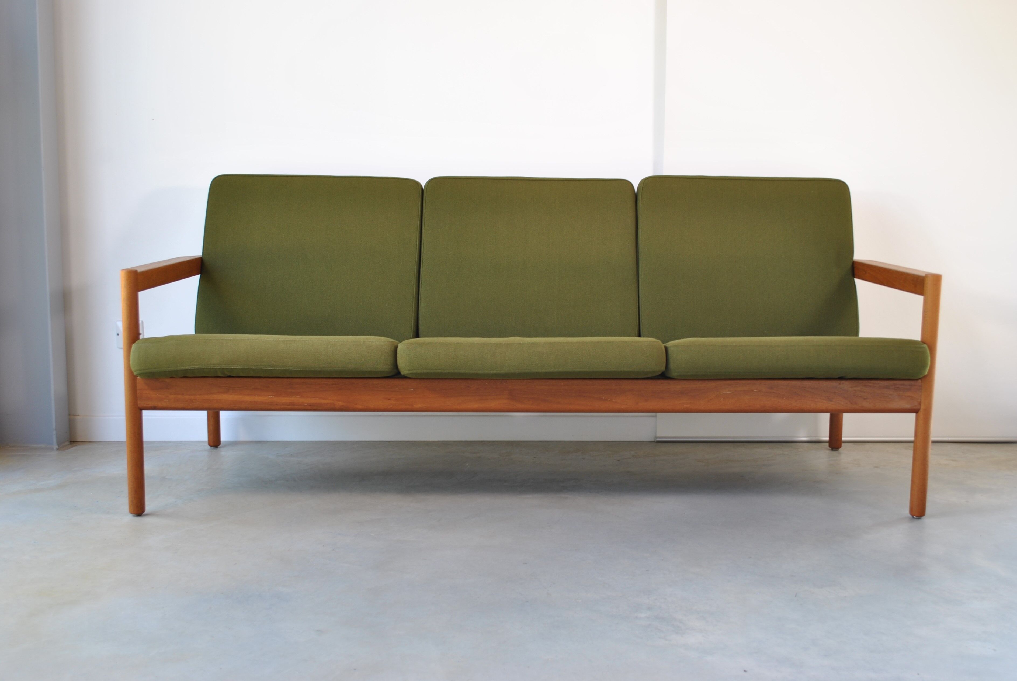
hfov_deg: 49.5
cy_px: 340
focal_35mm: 39
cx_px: 508
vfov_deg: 34.3
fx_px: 1103
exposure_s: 1/20
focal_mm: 26
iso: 100
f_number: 5.6
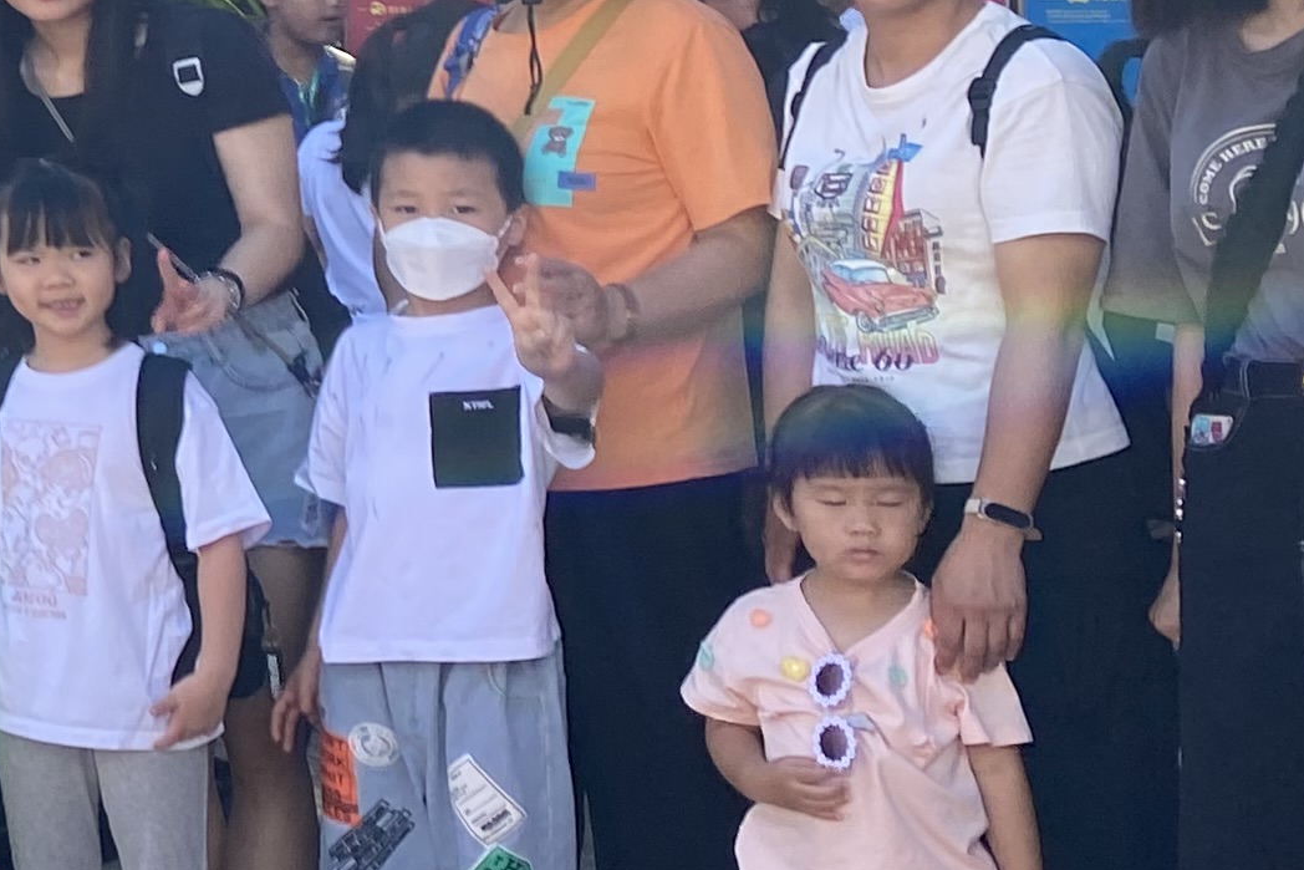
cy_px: -91
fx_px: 3767
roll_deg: -1.0
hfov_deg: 16.5
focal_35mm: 104
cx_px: -1027
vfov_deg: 12.9
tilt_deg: +2.1
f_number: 1.8
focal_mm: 4.25
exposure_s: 1/728
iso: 32
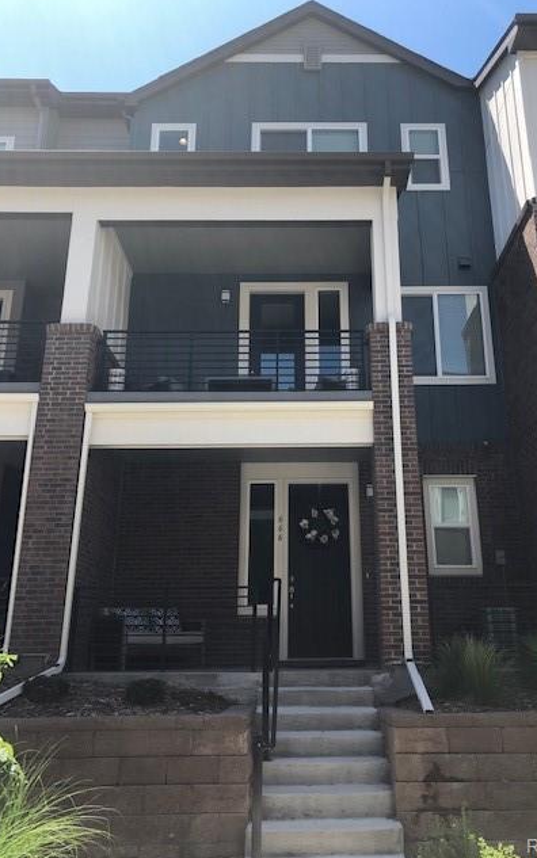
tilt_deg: +18.9
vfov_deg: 62.9
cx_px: 309
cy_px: 427
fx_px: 702
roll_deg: -0.5
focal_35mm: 30
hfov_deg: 41.7
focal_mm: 3.99
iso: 20
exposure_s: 1/800
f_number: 1.8
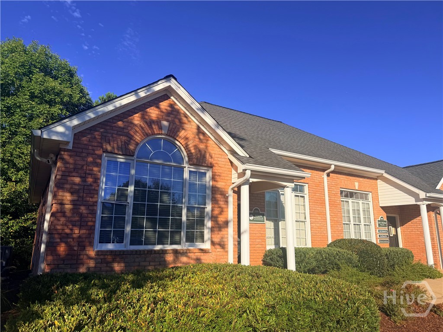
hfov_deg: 71.6
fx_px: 307
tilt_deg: +11.7
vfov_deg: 56.8
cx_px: 222
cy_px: 166
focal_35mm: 24
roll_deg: -0.3
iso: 80
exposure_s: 1/5319
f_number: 1.78
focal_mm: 6.76
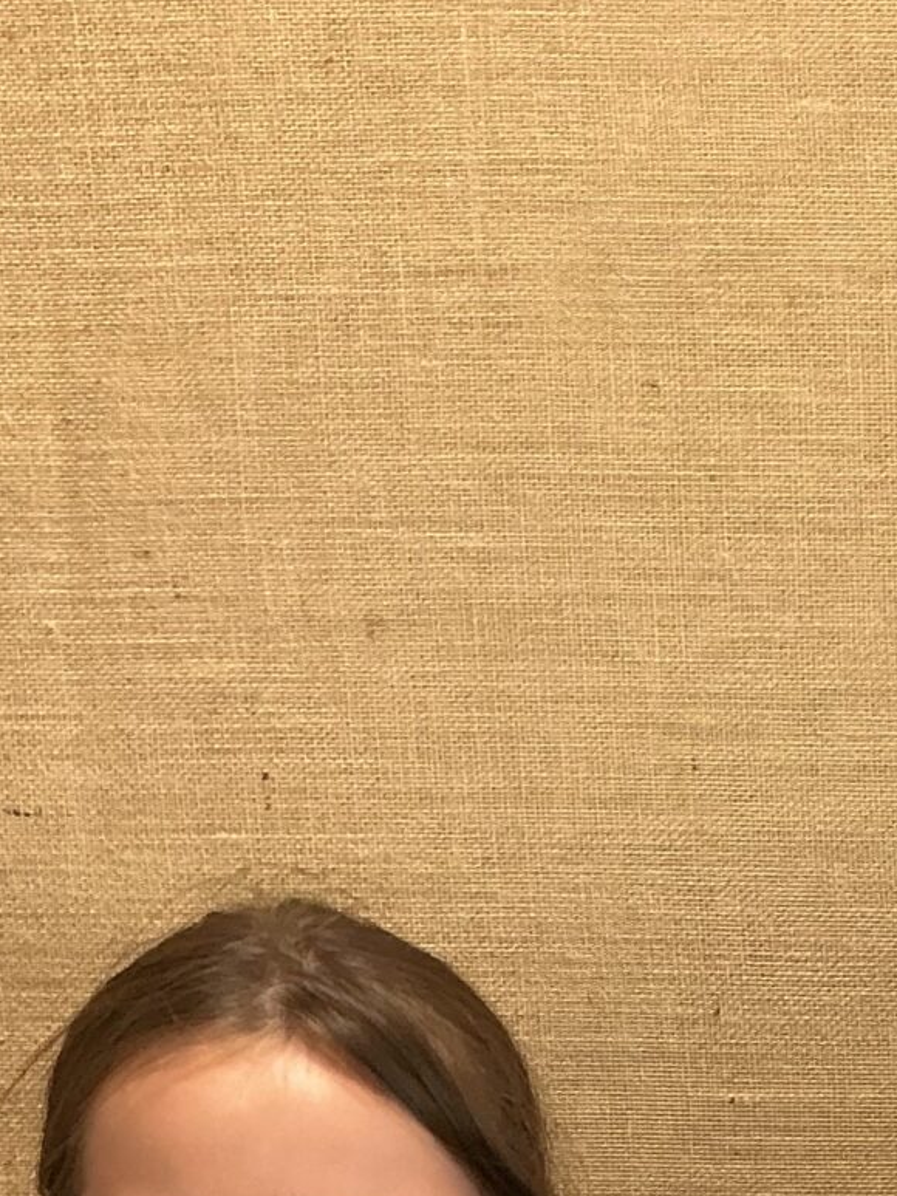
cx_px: 953
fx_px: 3316
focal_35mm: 96
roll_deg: +0.6
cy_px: 1954
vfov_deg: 17.6
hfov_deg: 15.1
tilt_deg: -14.9
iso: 64
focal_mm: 3
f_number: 1.8
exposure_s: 1/60
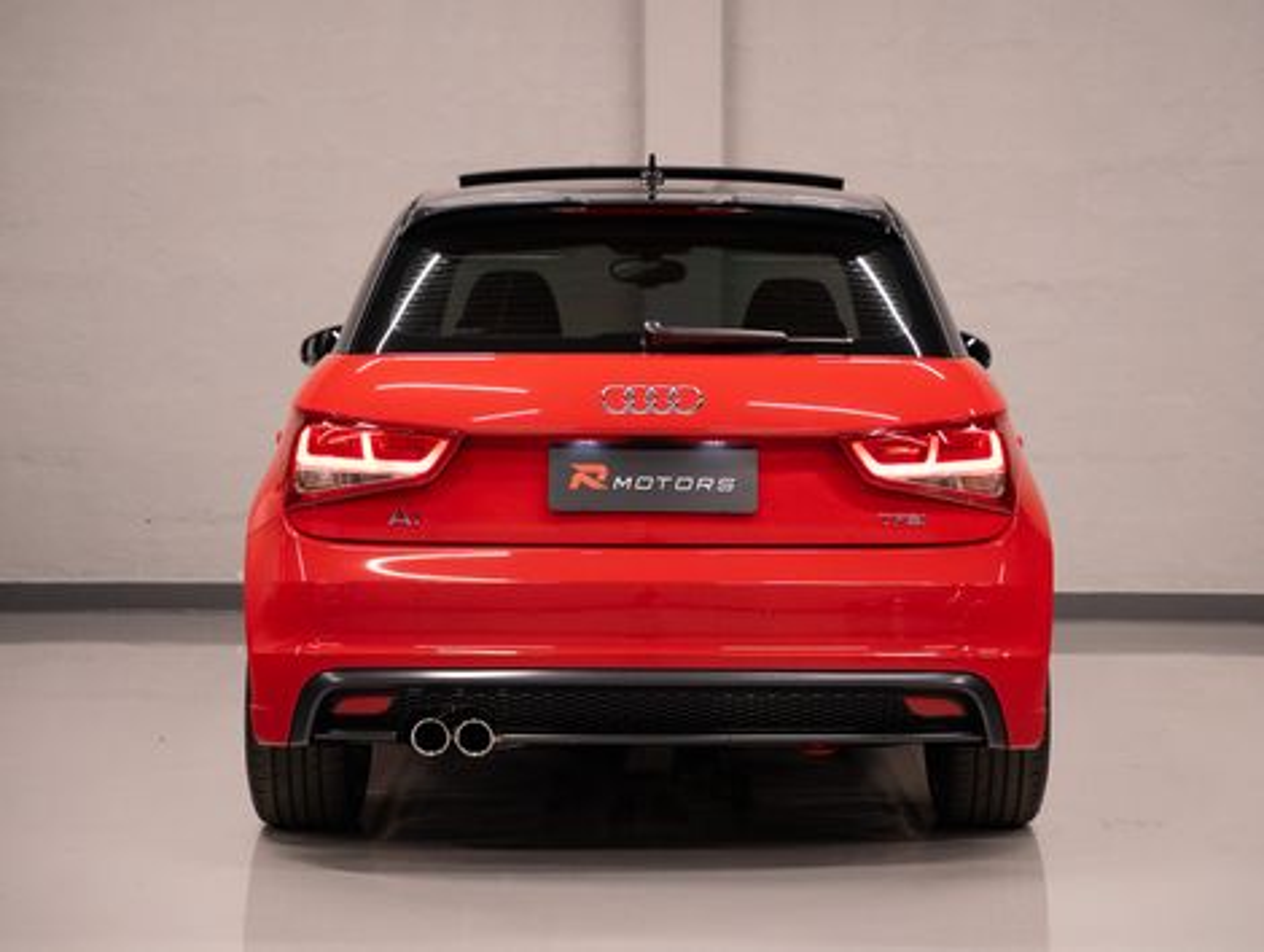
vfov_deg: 18.7
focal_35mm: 79
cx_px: 663
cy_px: 457
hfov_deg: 24.7
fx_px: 2889
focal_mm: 70
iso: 3200
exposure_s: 1/100
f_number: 3.2
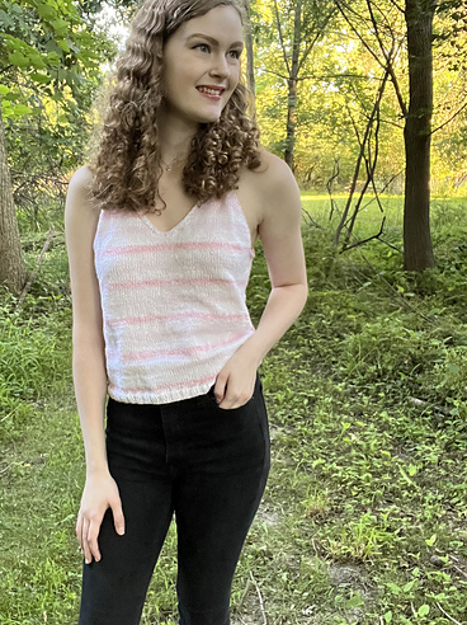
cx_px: 178
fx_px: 703
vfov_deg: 47.9
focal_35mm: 39
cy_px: 310
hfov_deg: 36.6
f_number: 2.2
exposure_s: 1/42
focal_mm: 2.71
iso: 400
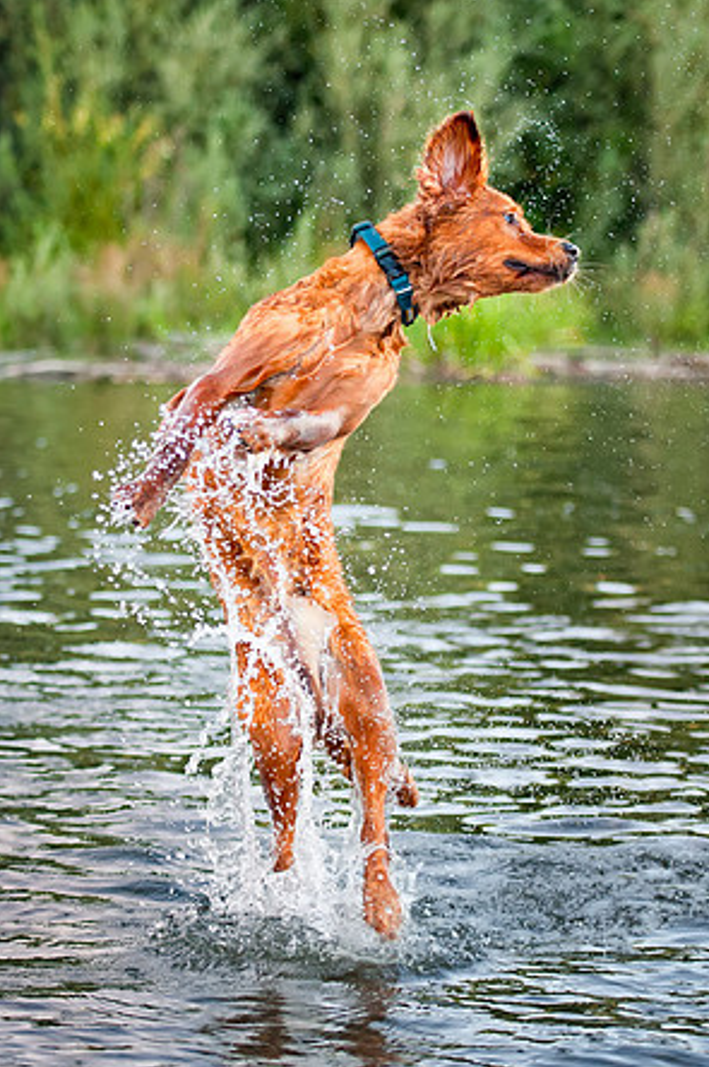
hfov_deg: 19.1
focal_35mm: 71
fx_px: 2102
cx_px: 357
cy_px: 536
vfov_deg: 28.5
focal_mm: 70
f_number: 2.8
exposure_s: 1/1600
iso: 1600
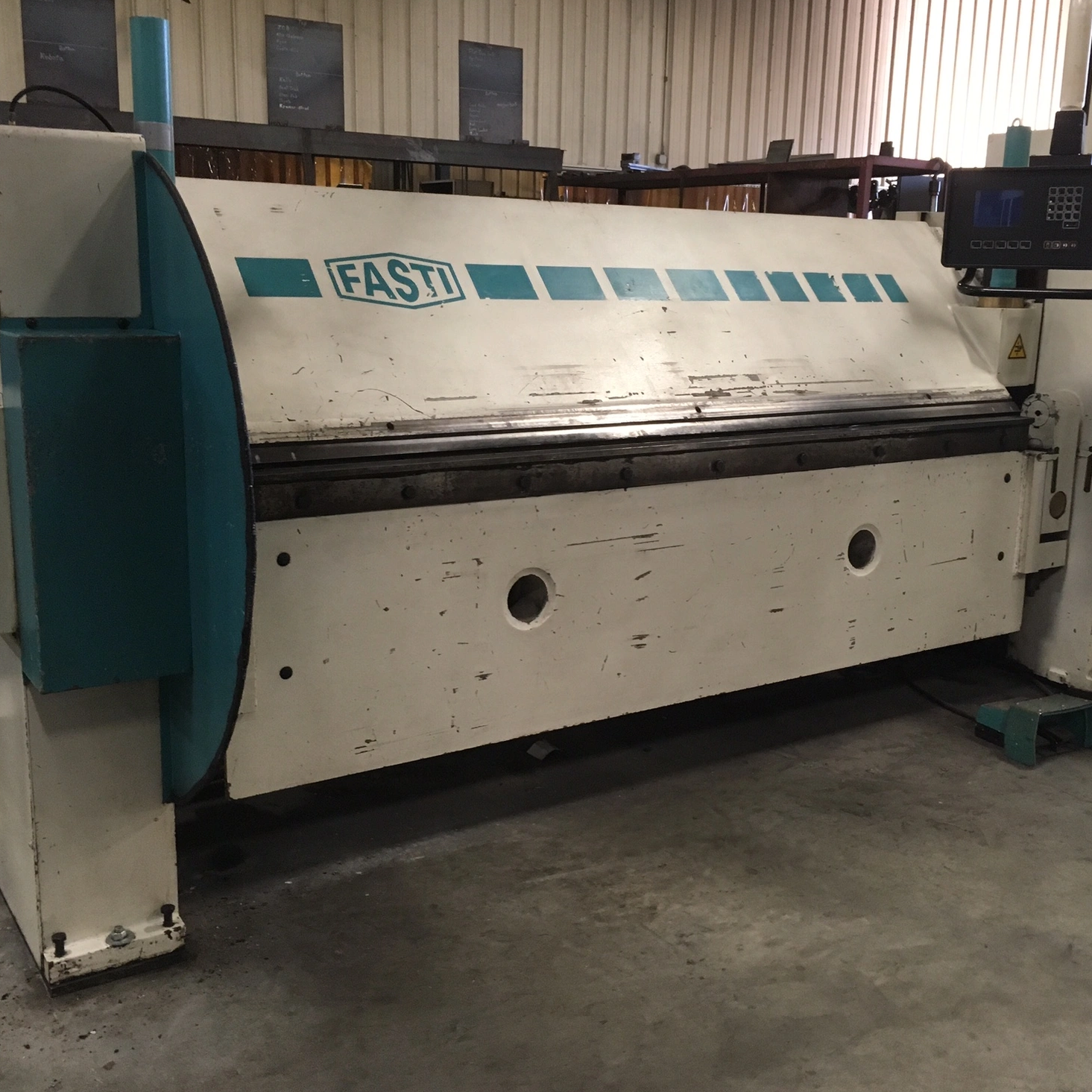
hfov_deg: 47.2
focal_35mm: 35
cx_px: 561
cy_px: 549
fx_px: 1249
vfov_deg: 47.2
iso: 125
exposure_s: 1/30
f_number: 2.2
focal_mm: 4.15
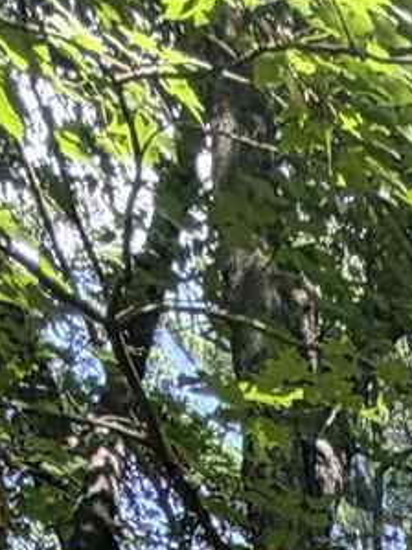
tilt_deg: -7.1
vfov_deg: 9.8
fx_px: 1715
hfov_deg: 10.8
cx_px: 1113
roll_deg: -1.2
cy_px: 1889
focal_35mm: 108
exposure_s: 1/164
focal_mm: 2.22
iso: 40
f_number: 2.2
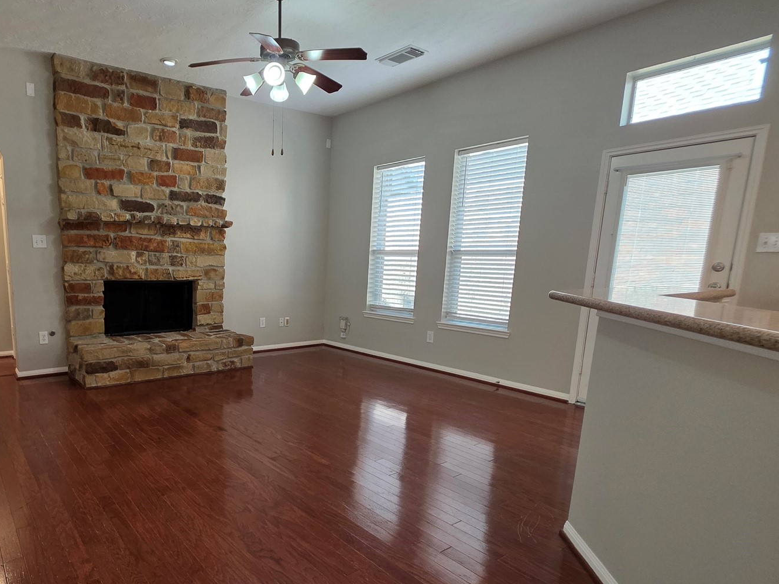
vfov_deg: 65.5
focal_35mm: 20
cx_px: 245
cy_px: 341
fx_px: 450
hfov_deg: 78.5
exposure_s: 1/120
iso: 160
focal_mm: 2.2
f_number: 1.9
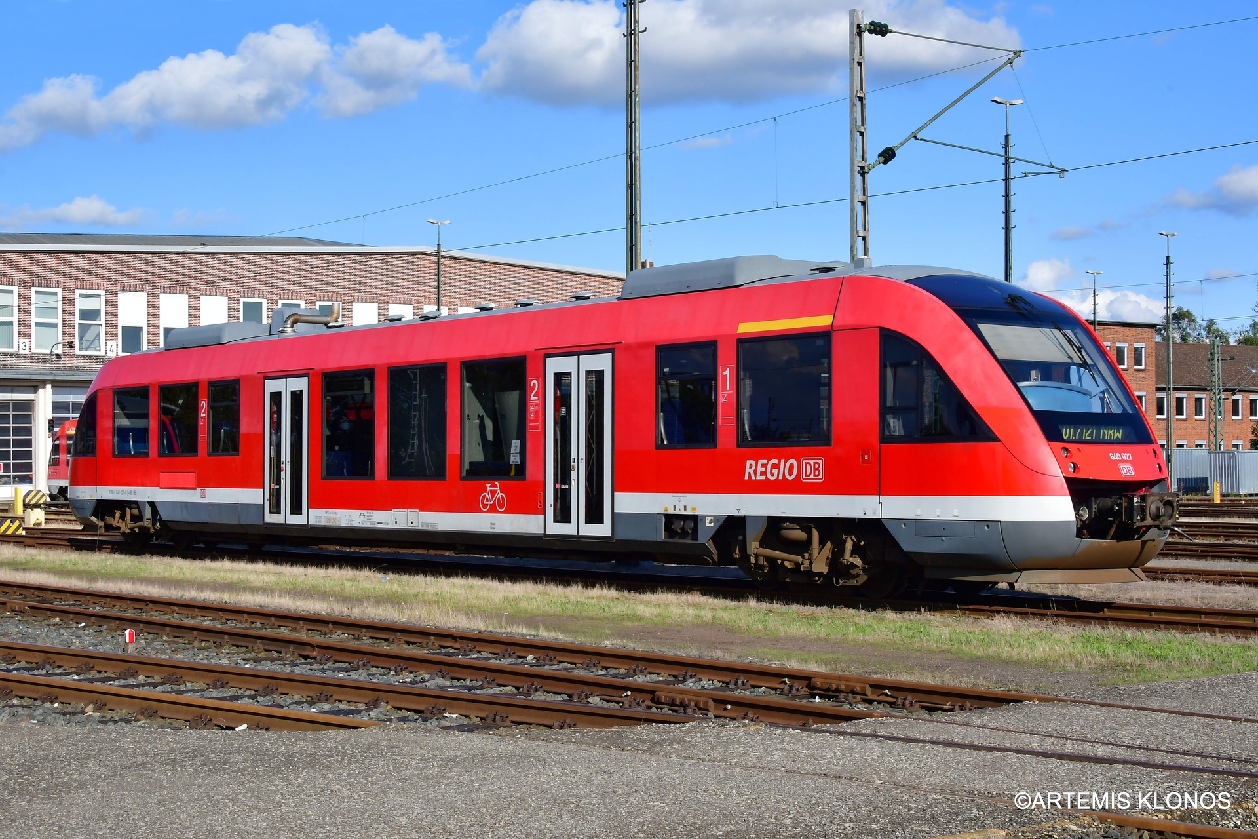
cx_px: 629
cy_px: 420
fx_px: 1992
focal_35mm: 57
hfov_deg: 35.1
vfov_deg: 23.8
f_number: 18
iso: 400
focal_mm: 38
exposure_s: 1/250
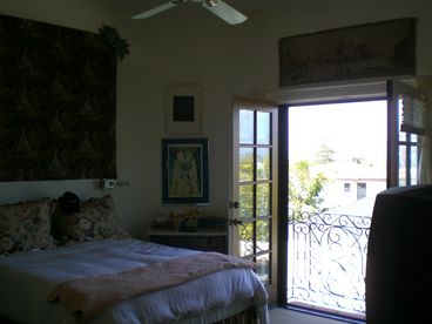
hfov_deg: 49.0
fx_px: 474
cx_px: 216
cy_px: 162
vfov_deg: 37.7
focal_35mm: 38
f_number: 3.1
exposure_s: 1/80
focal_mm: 6.3
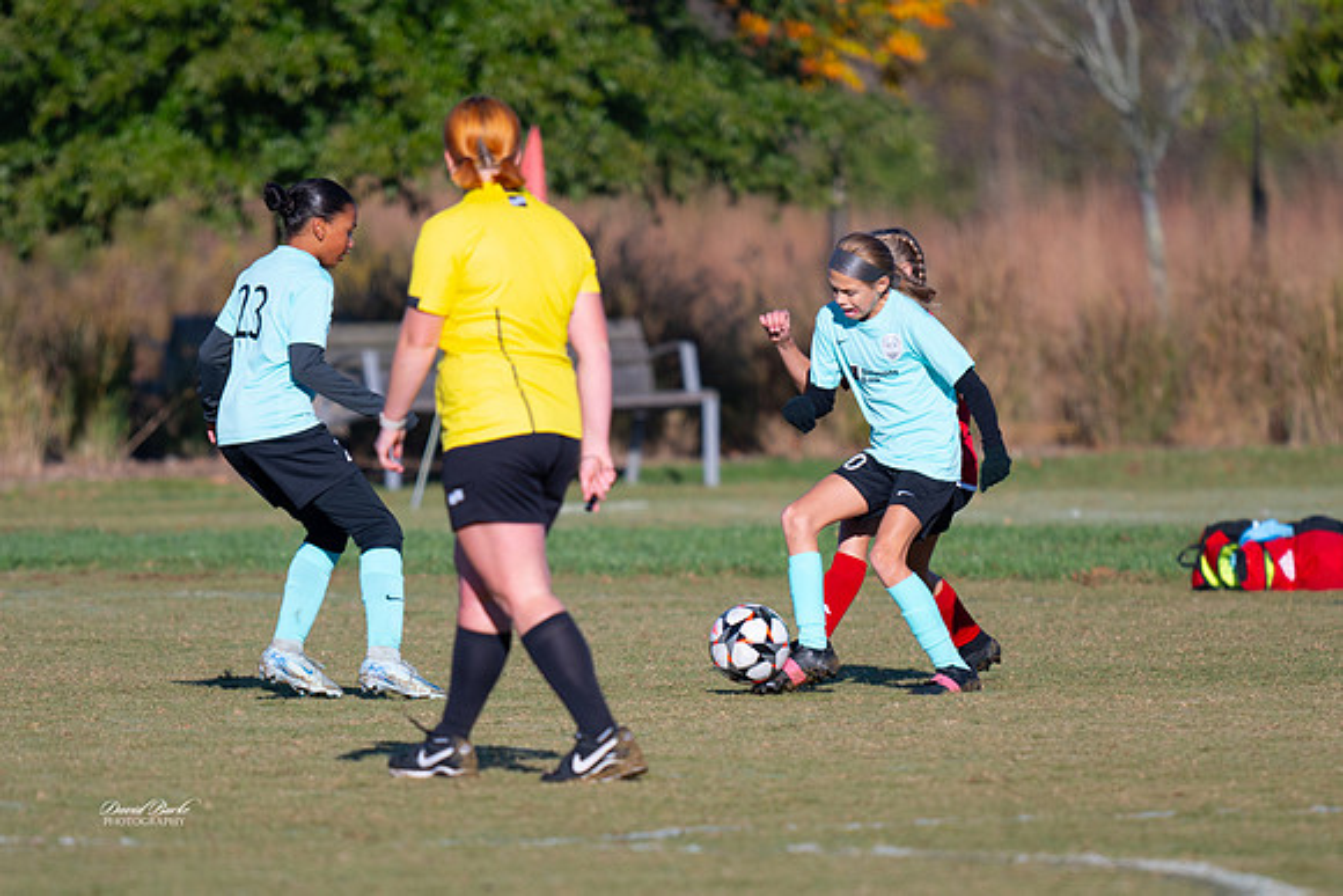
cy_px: 621
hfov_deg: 2.5
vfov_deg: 1.7
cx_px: 672
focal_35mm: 832
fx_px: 31041
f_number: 6.3
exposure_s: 1/1000
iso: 220
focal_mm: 600
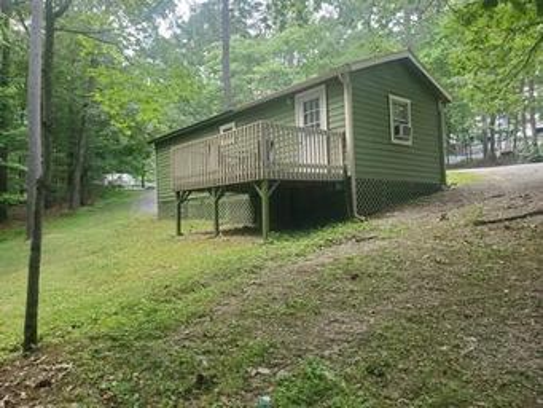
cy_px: 204
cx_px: 272
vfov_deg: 53.1
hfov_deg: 67.3
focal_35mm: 26
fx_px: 408
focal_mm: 4.3
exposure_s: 1/100
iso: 80
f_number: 2.4
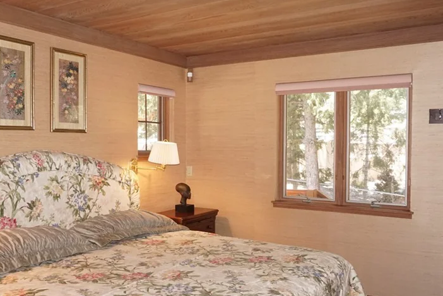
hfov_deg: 54.4
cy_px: 160
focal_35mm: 35
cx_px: 218
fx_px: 431
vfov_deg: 37.8
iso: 2000
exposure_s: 1/160
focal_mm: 16
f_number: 5.6
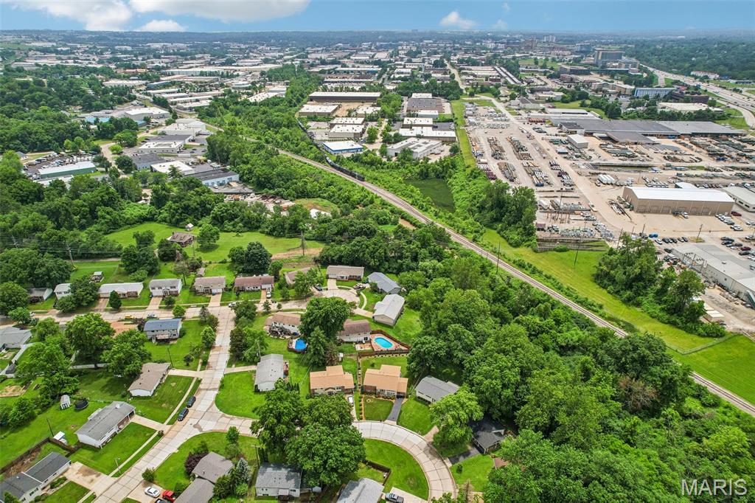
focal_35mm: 22
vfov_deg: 57.2
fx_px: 461
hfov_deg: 78.6
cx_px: 378
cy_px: 252
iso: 100
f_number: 2.8
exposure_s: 1/3000
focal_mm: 8.4
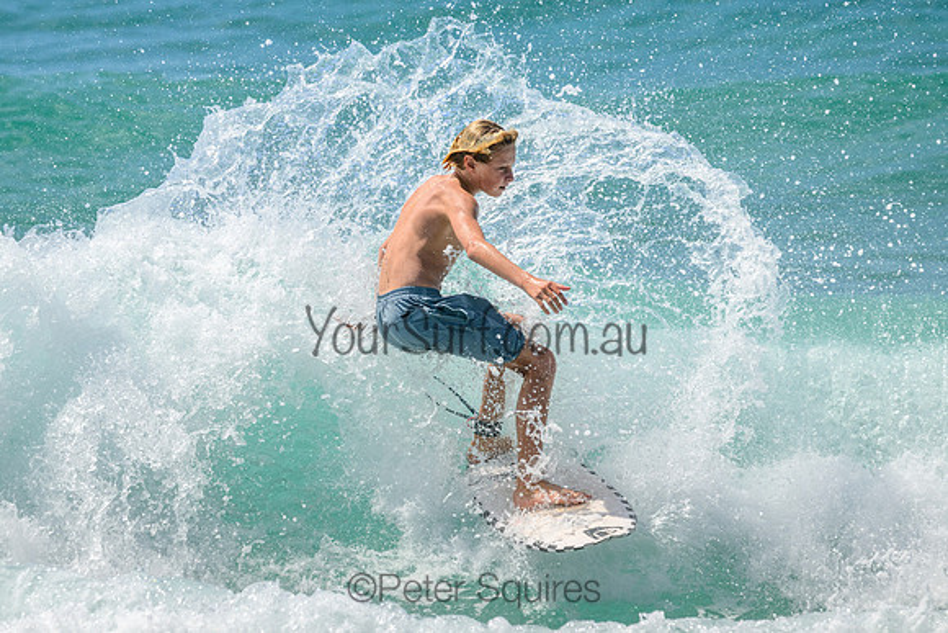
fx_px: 16038
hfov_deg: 3.4
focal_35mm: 609
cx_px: 383
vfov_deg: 2.3
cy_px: 268
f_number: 10
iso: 450
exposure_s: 1/1600
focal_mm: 470
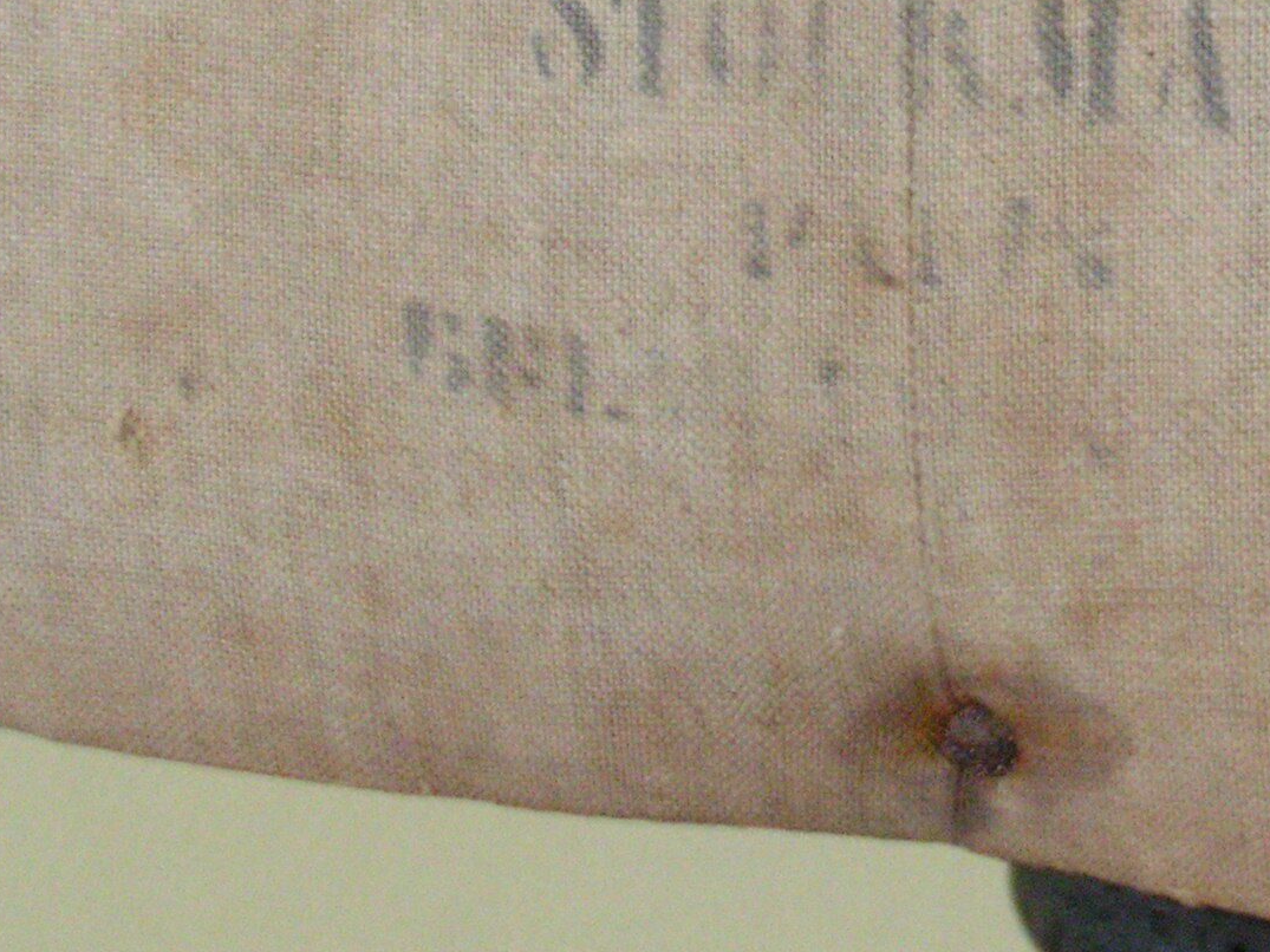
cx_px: 857
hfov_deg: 16.4
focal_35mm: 120
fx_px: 4402
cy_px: 139
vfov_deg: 12.3
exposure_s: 1/13
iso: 400
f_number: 5.6
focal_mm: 9.7
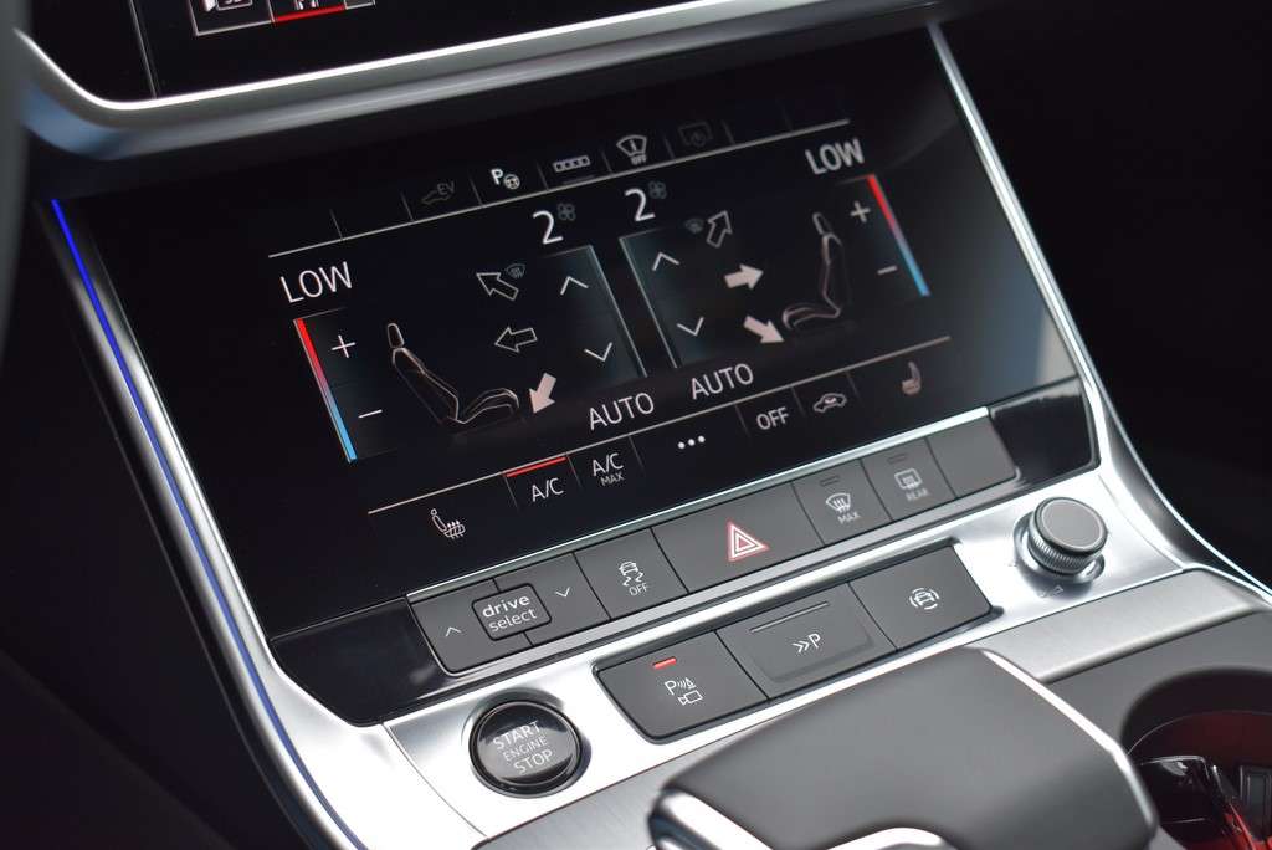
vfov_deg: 23.8
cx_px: 636
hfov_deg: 35.0
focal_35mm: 57
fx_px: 2015
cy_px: 425
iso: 400
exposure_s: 1/100
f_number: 5
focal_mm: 38
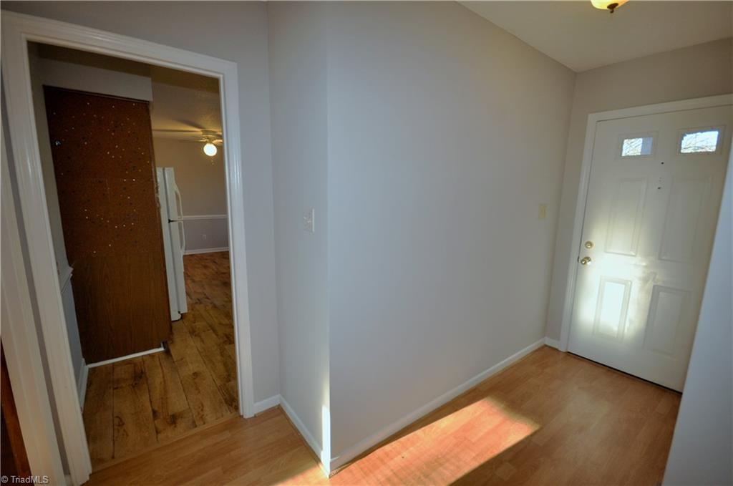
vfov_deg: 77.1
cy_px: 243
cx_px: 366
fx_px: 305
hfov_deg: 100.5
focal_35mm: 15
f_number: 4
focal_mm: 10
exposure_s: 1/60
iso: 450
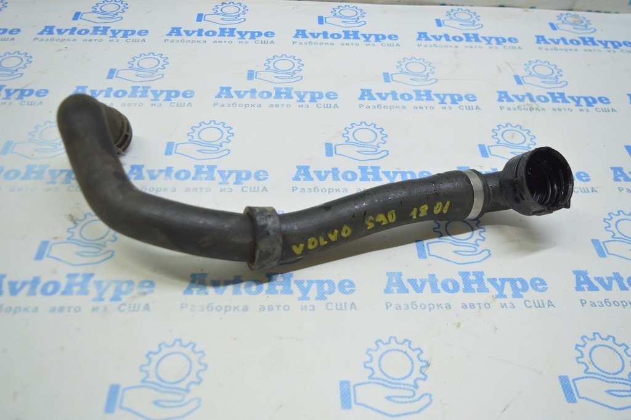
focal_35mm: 33
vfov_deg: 39.9
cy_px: 210
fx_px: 578
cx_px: 316
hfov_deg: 57.3
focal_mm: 22
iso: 400
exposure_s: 1/40
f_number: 3.8
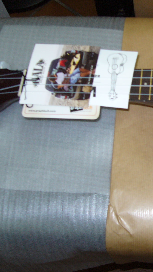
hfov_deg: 19.2
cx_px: 172
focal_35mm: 60
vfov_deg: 34.9
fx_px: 433
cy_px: 127
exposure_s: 1/60
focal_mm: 5.8
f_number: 2.8
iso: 100
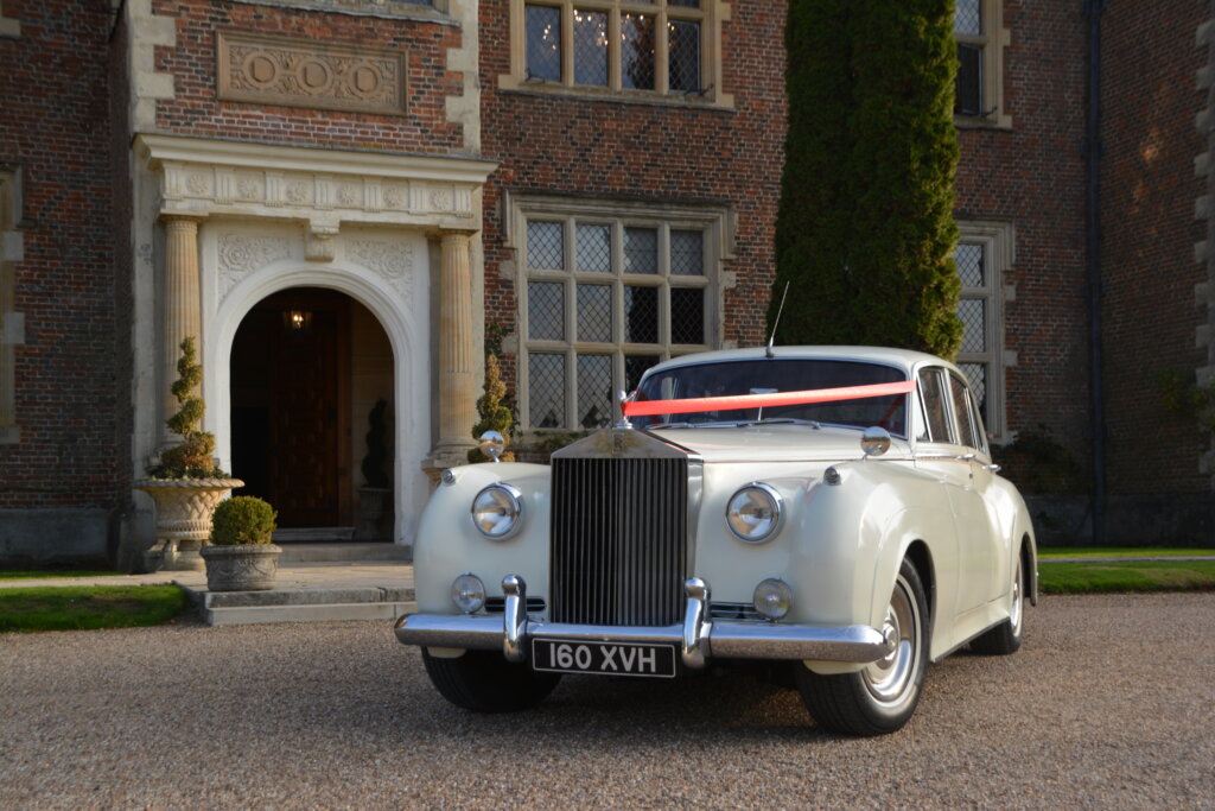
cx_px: 608
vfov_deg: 28.1
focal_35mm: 48
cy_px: 406
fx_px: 1620
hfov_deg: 41.1
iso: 100
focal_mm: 32
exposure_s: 1/200
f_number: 7.1
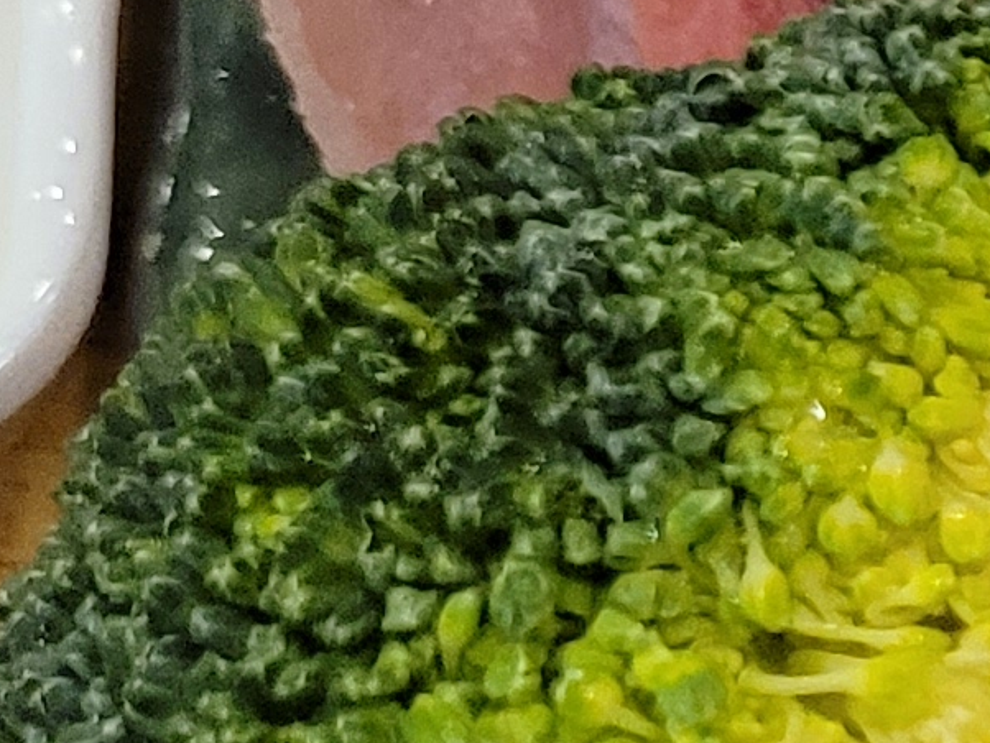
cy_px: 531
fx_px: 4978
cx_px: 3041
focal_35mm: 174
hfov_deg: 9.0
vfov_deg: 8.5
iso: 320
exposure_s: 1/120
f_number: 1.8
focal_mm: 5
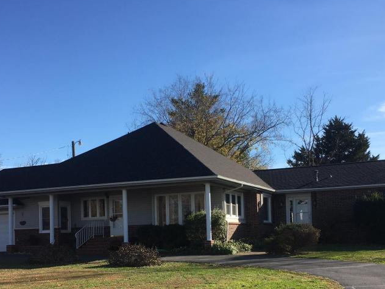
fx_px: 523
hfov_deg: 40.4
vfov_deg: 30.2
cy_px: 226
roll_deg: +0.7
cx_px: 186
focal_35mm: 47
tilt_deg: +2.7
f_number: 2.2
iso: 25
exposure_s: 1/1083
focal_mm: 4.15
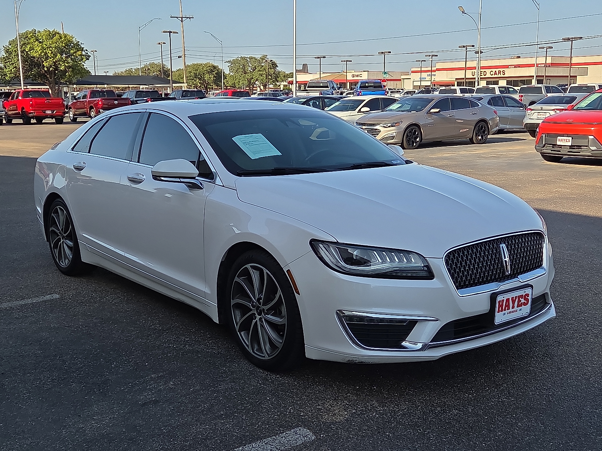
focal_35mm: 40
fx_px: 696
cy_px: 226
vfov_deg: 36.0
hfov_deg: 46.8
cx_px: 301
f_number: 1.8
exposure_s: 1/1000
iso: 25
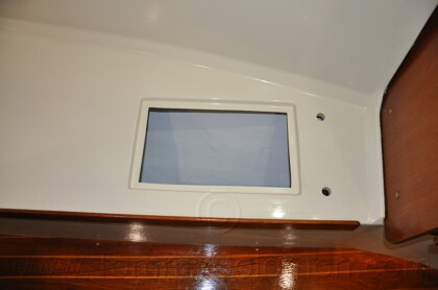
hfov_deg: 67.5
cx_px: 219
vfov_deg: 47.7
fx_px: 328
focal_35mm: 27
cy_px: 145
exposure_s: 1/60
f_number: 3.5
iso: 800
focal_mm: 18
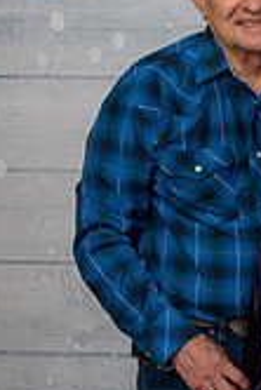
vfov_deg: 19.8
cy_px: 200
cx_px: 303
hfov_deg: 13.0
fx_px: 1118
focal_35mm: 103
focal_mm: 38
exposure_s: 1/125
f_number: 10
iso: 400
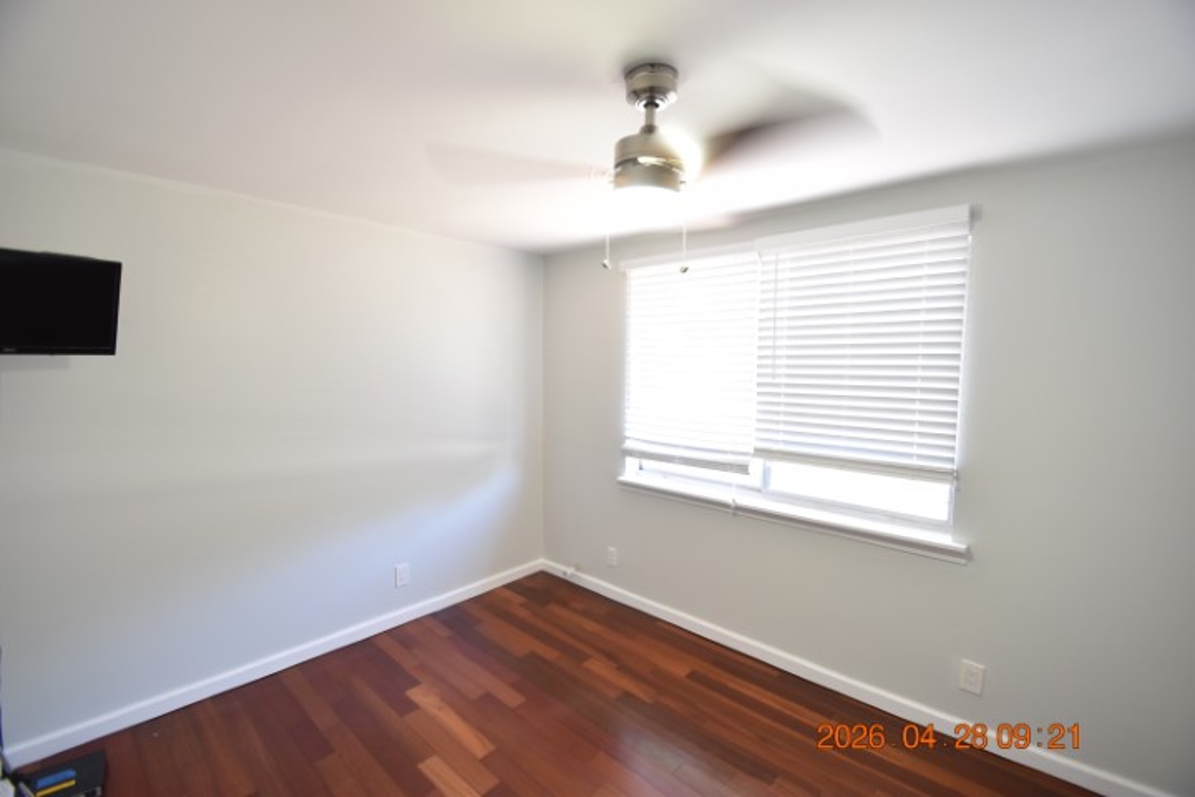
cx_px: 598
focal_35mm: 15
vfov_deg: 77.3
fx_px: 498
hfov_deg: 100.4
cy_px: 398
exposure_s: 1/30
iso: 800
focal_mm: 10
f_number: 3.5
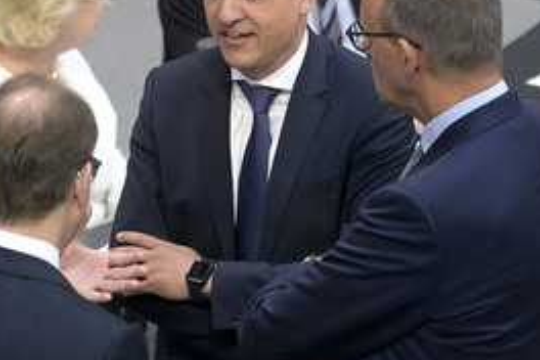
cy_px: 162
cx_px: 179
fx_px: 5895
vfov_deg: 3.5
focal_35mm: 393
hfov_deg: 5.2
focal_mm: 230
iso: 8000
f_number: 5.6
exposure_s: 1/400
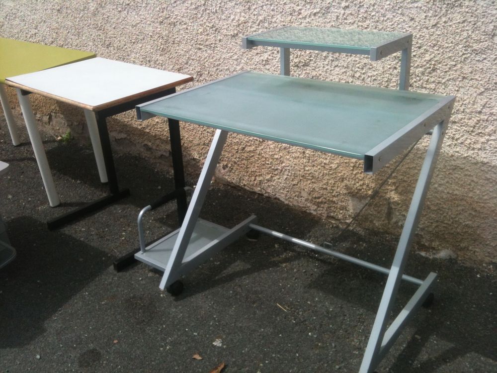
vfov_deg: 40.7
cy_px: 186
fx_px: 503
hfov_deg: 52.6
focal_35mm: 35
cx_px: 248
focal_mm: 3.85
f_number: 2.8
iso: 64
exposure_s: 1/1384
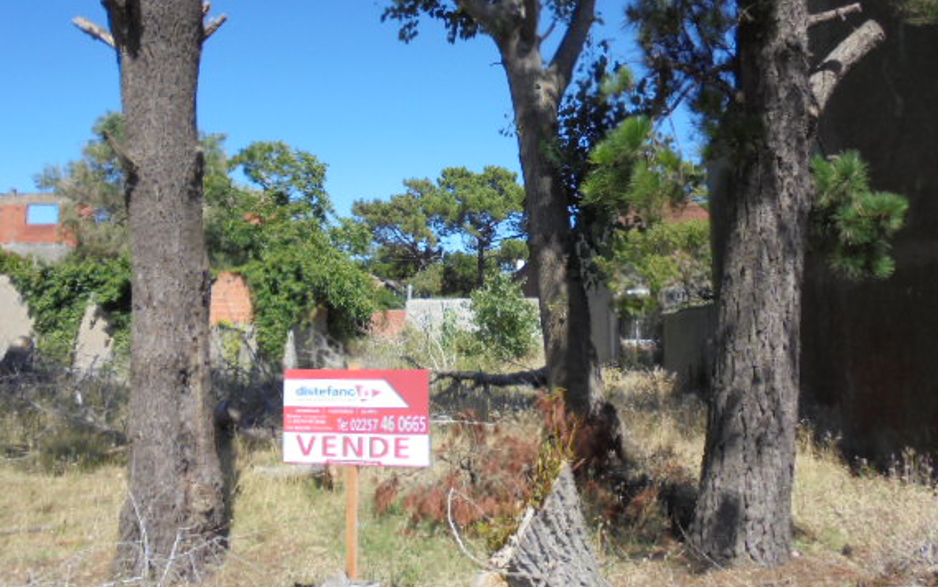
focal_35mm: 31
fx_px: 793
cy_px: 216
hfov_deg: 61.2
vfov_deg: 40.3
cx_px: 462
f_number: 3.5
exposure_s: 1/640
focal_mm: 4.6
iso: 100
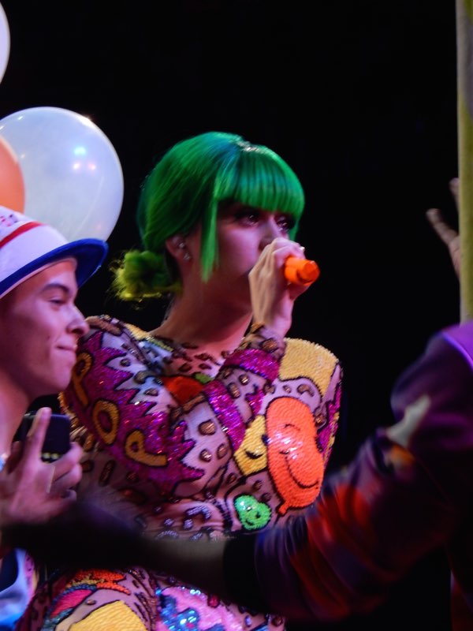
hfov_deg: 3.9
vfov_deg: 5.2
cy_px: 316
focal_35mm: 383
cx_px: 236
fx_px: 6978
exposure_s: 1/125
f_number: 6.2
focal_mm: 68.7
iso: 400
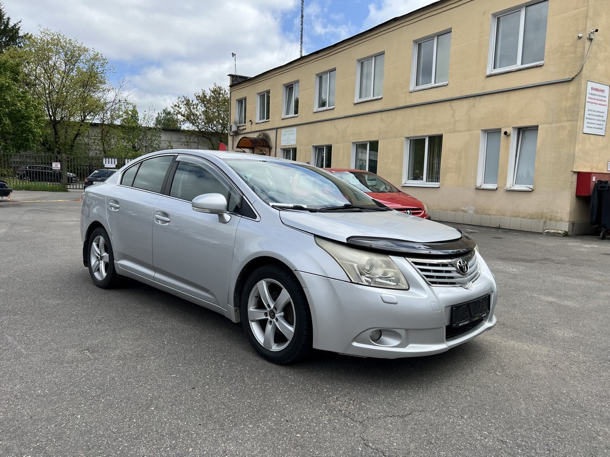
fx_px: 458
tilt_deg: -5.0
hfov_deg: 67.3
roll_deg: -2.1
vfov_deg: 53.1
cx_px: 305
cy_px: 228
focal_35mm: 26
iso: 50
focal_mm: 5.7
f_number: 1.5
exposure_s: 1/3165
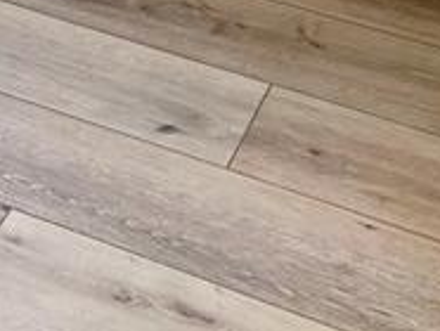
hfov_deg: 12.9
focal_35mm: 143
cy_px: -560
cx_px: -267
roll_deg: -1.0
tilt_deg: -13.8
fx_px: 1820
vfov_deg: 9.0
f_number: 1.5
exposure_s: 1/786
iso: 50
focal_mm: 5.7
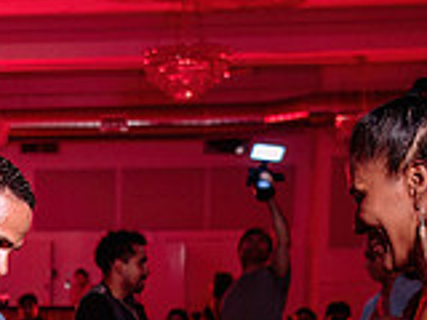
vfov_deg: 12.6
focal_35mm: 113
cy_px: 436
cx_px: -98
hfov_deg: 16.6
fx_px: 1394
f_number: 2.8
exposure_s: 1/80
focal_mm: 29
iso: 500
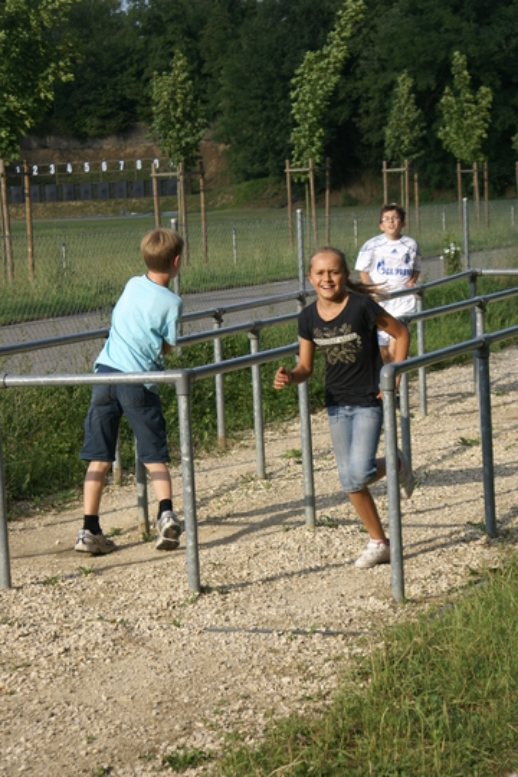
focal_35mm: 105
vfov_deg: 19.5
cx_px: 259
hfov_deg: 13.0
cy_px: 388
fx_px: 2266
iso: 100
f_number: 6.3
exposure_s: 1/320
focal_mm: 70
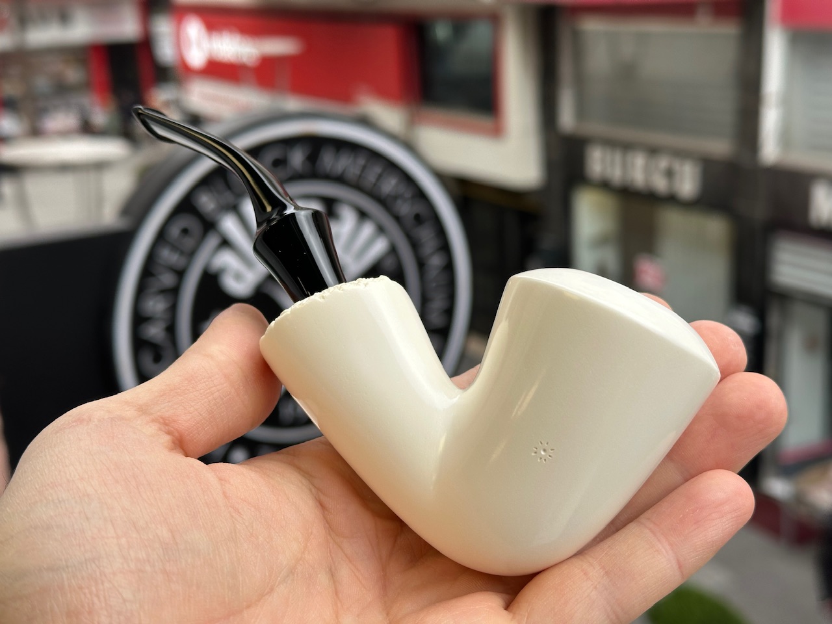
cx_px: 416
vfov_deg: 30.3
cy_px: 312
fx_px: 1154
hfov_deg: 39.7
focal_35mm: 48
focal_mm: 6.86
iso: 64
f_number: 1.78
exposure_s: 1/279
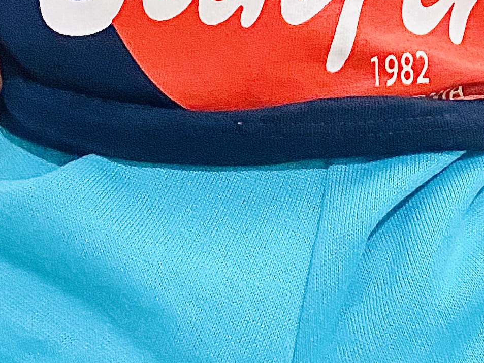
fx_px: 1538
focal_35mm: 110
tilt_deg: -55.4
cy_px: -349
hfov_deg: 17.8
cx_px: 333
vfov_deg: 12.1
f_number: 1.8
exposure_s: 1/60
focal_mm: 4.25
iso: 320
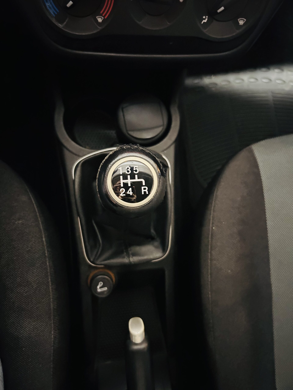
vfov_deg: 67.3
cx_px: 146
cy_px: 195
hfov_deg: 53.1
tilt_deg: -72.3
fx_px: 293
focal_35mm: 26
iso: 5000
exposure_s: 1/15
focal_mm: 5.7
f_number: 1.5
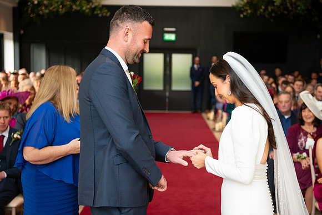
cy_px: 108
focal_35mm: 60
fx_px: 537
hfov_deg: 33.4
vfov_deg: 22.6
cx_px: 161
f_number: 3.5
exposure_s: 1/160
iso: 640
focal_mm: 60
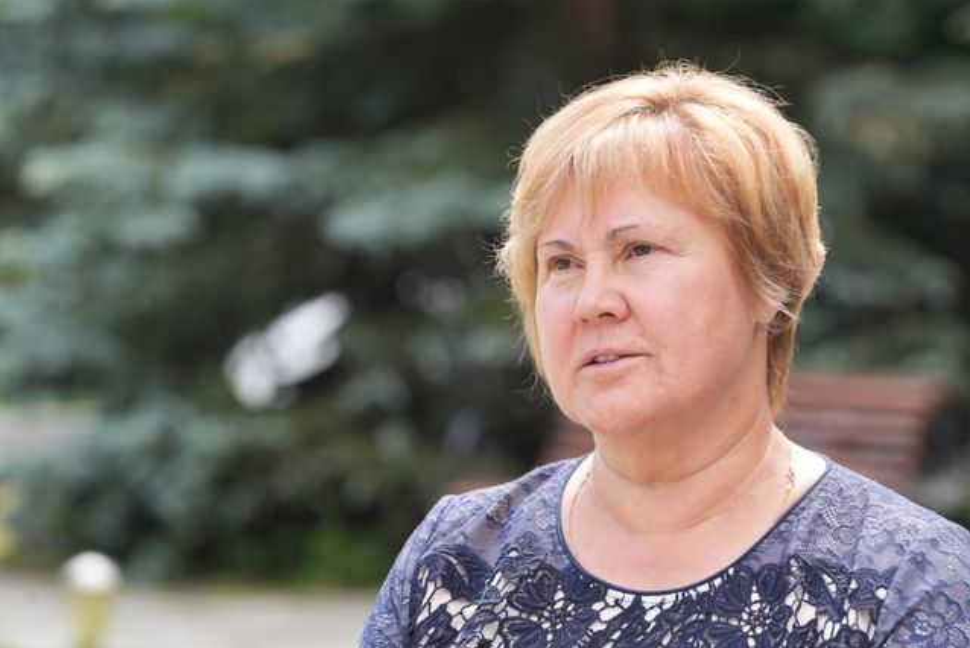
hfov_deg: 12.4
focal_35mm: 165
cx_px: 504
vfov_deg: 8.3
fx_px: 4448
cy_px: 326
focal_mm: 151
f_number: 5.6
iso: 200
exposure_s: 1/200
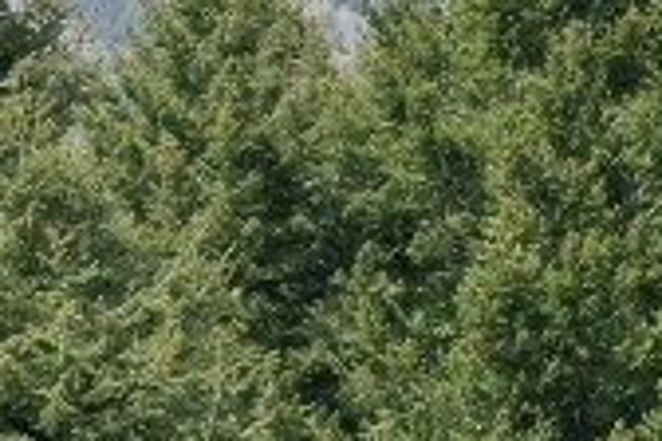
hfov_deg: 10.6
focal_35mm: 192
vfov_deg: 7.0
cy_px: 788
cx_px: 12
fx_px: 3530
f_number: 5.6
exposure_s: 1/320
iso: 100
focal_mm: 10.26
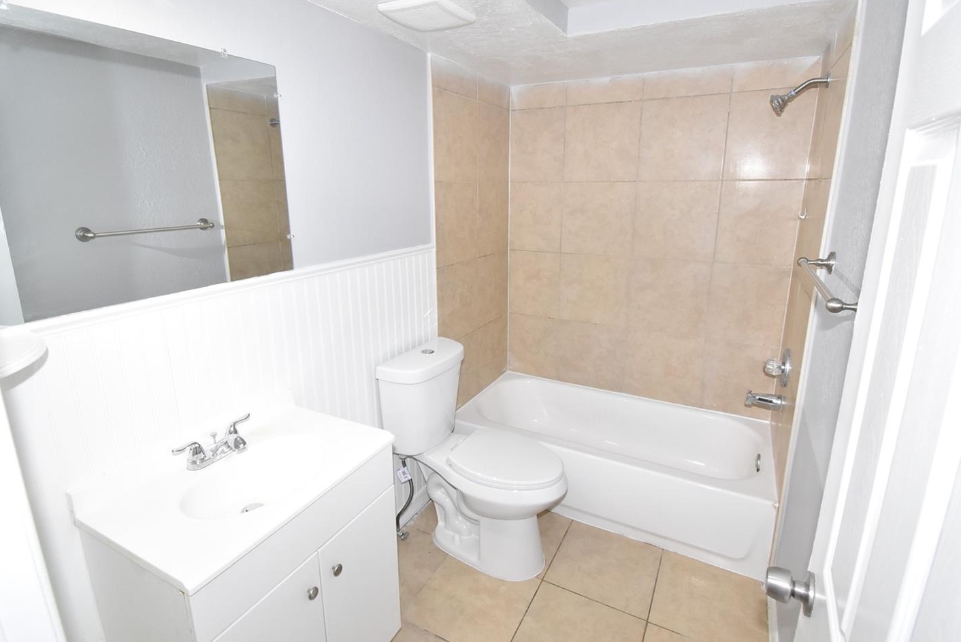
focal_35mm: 17
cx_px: 483
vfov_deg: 70.4
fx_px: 454
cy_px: 294
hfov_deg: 93.2
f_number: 8
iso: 1600
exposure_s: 1/125
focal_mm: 10
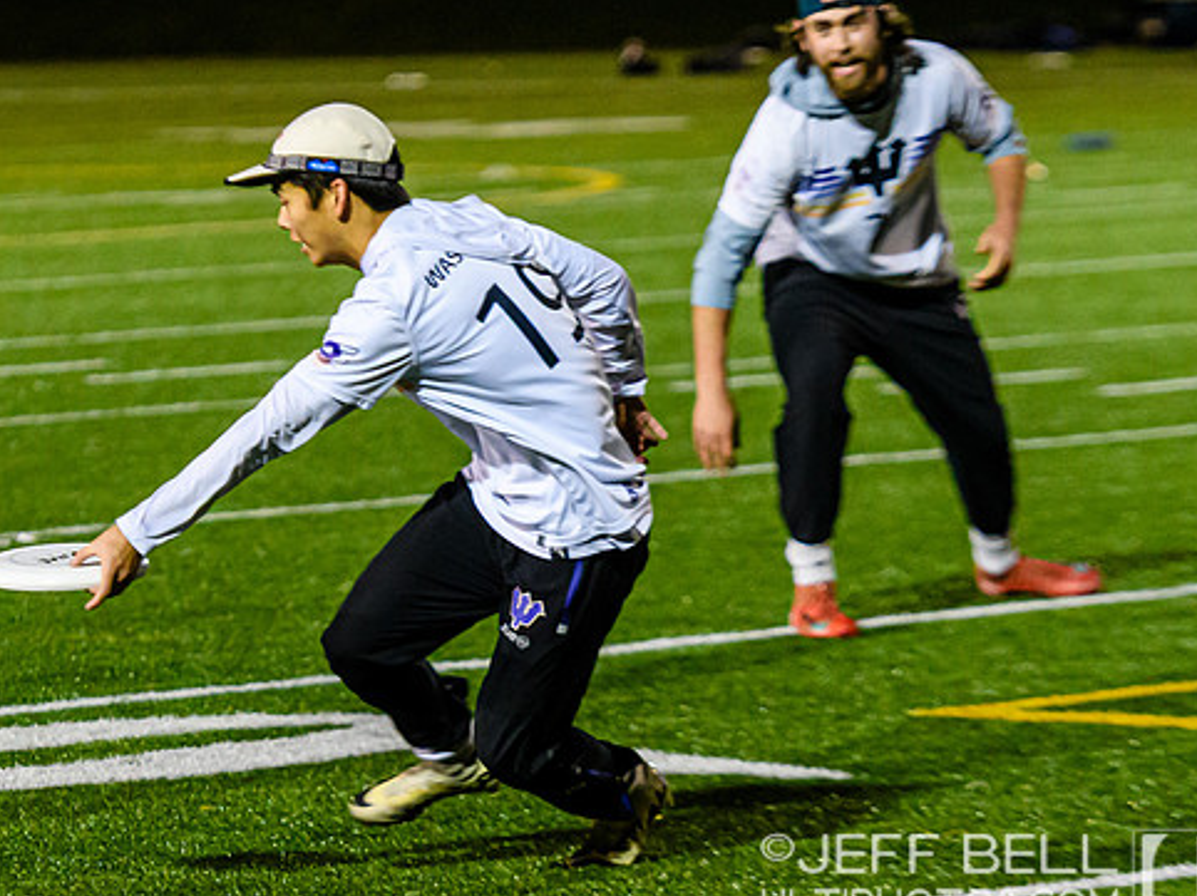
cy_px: 683
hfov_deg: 6.4
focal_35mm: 311
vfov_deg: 4.8
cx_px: 284
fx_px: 10749
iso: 3200
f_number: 3.2
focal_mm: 125
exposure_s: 1/800
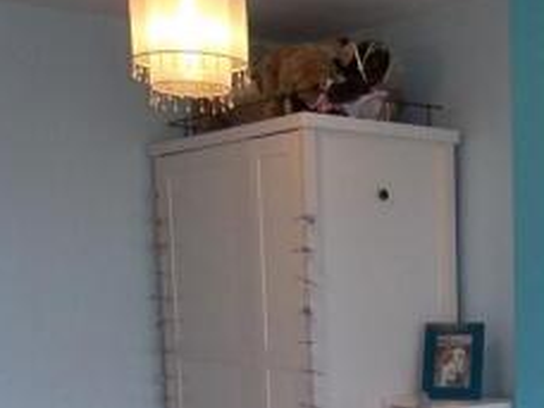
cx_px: 555
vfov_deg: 19.8
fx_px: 1084
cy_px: 509
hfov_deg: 26.5
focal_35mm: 69
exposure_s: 1/30
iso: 160
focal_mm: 4.9
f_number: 3.5
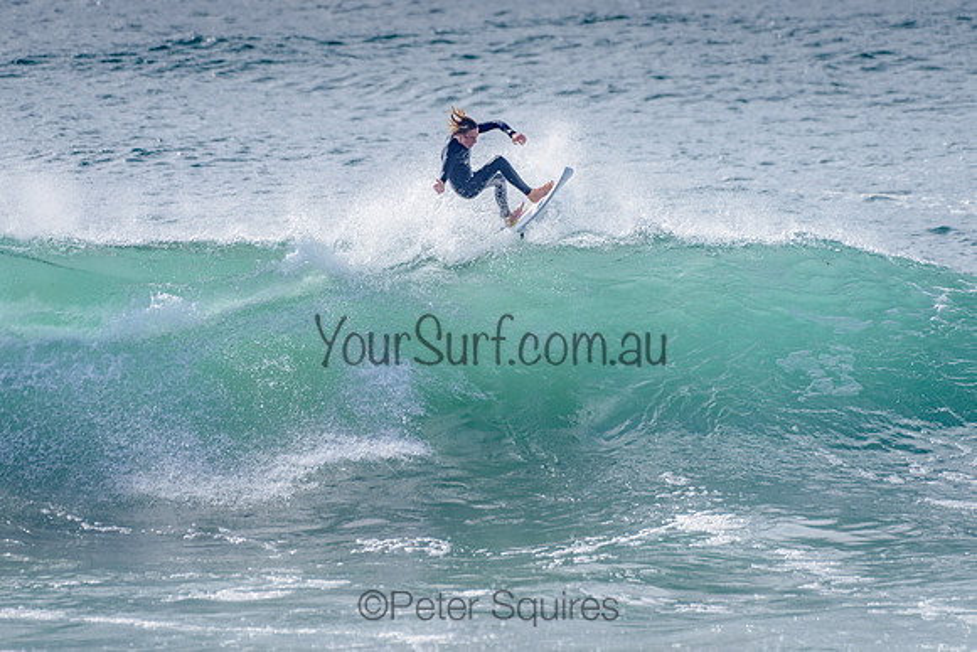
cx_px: 486
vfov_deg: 2.2
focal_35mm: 612
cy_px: 253
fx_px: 16617
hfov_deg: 3.4
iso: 100
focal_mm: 500
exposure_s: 1/2000
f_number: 5.6
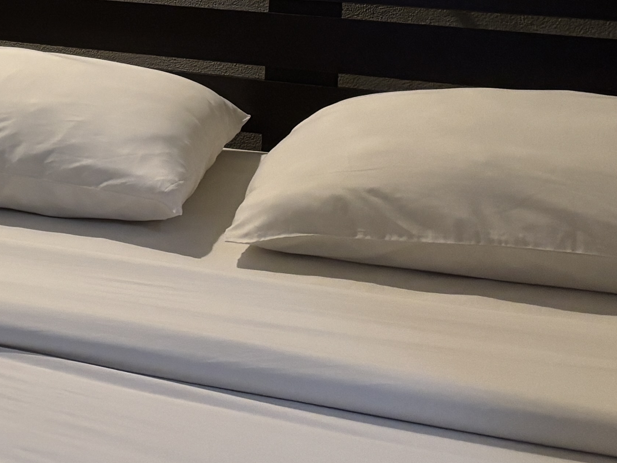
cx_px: -376
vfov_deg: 16.1
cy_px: -106
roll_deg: +2.0
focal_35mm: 88
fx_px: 1569
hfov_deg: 18.9
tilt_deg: -5.9
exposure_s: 1/50
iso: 250
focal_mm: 5.96
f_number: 1.6
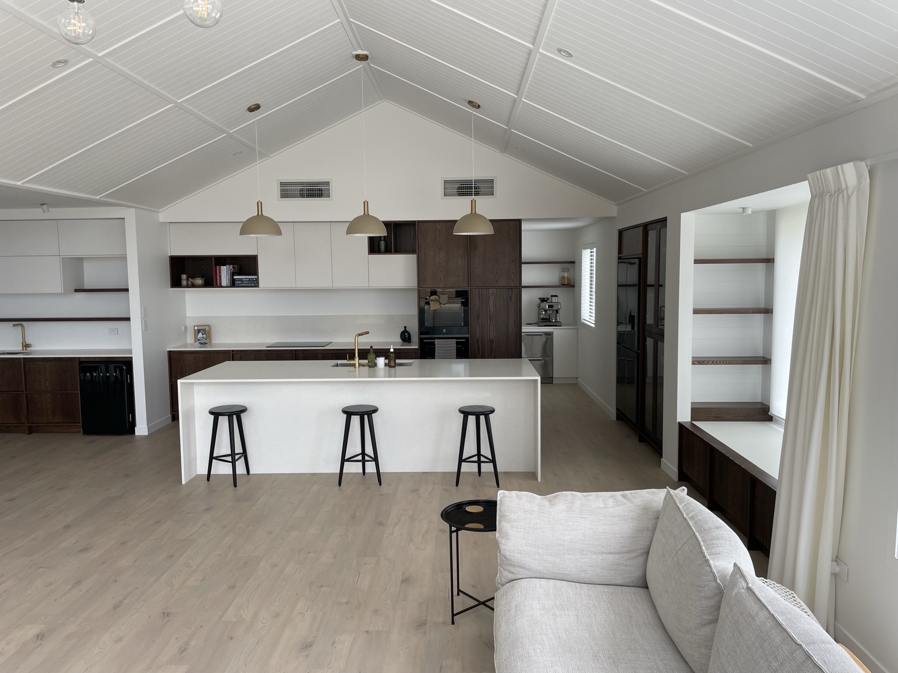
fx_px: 674
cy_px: 336
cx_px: 449
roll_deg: +0.7
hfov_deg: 67.3
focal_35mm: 26
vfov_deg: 53.1
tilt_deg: -6.0
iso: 32
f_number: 1.6
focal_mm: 4.2
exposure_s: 1/313
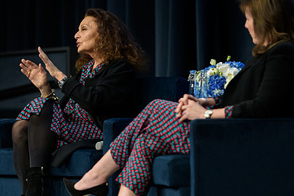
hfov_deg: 9.5
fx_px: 1773
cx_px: 145
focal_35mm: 217
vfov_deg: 6.3
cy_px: 91
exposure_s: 1/200
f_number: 3.2
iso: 1000
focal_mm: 140
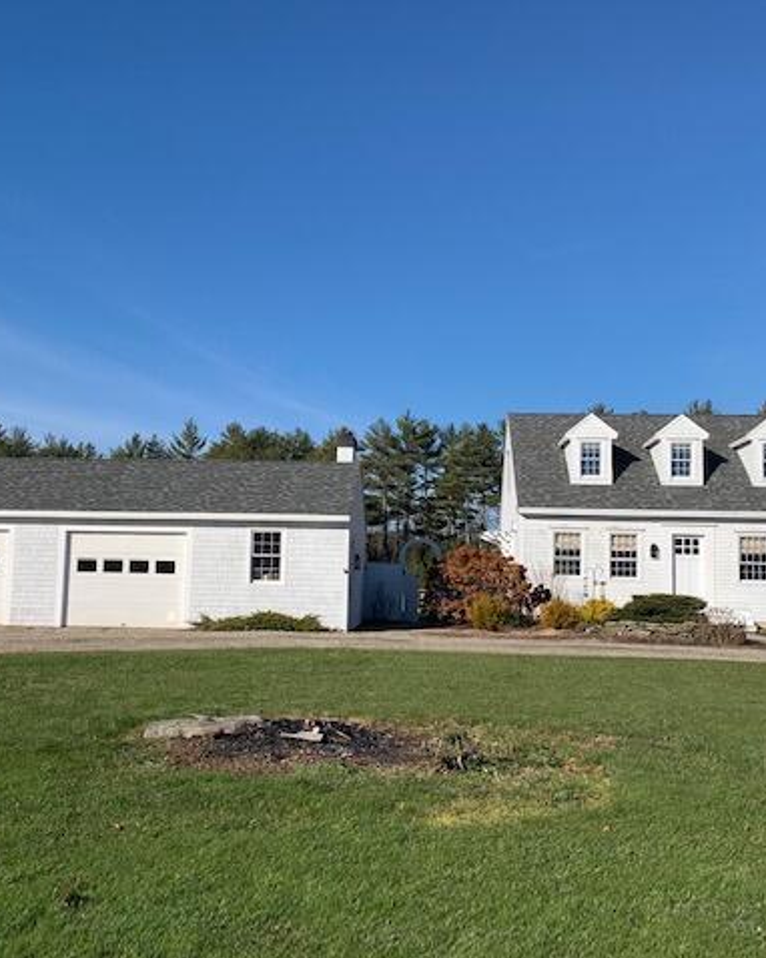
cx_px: 327
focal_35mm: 34
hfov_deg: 43.2
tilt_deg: +6.6
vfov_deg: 52.9
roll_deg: -1.5
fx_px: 964
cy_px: 479
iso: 25
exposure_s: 1/3086
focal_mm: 4.25
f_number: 1.8
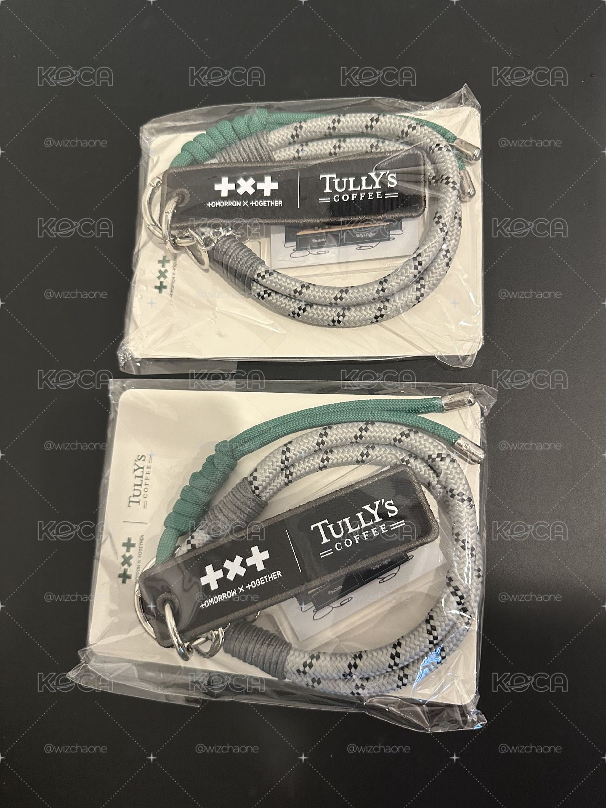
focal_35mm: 24
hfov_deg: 56.8
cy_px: 404
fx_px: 560
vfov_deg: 71.6
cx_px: 303
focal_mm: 6.86
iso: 400
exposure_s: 1/50
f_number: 1.78
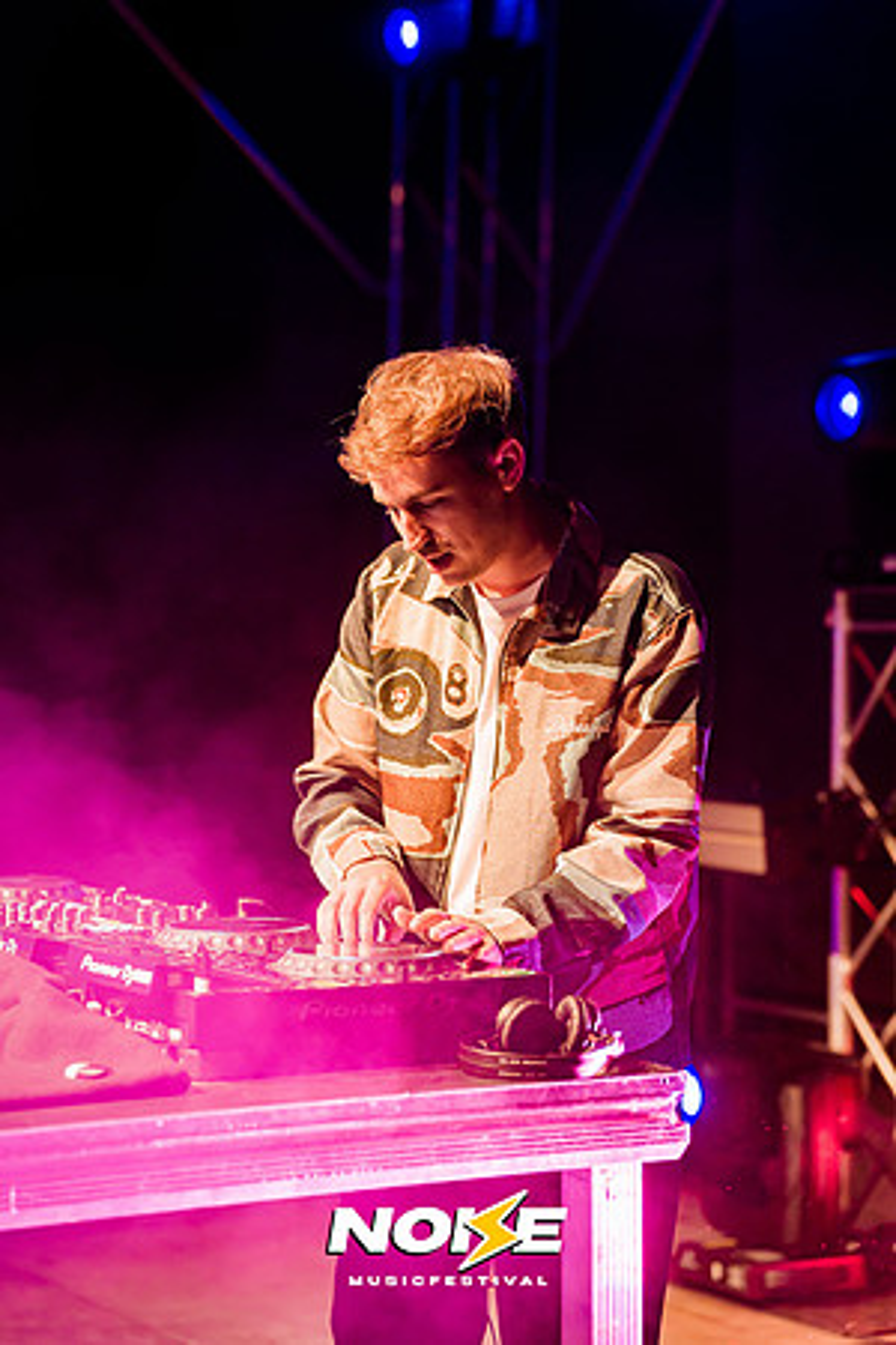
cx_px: 448
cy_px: 672
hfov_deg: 16.9
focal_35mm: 81
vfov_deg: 25.1
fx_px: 3024
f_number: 2.8
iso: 1600
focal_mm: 81
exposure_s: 1/125
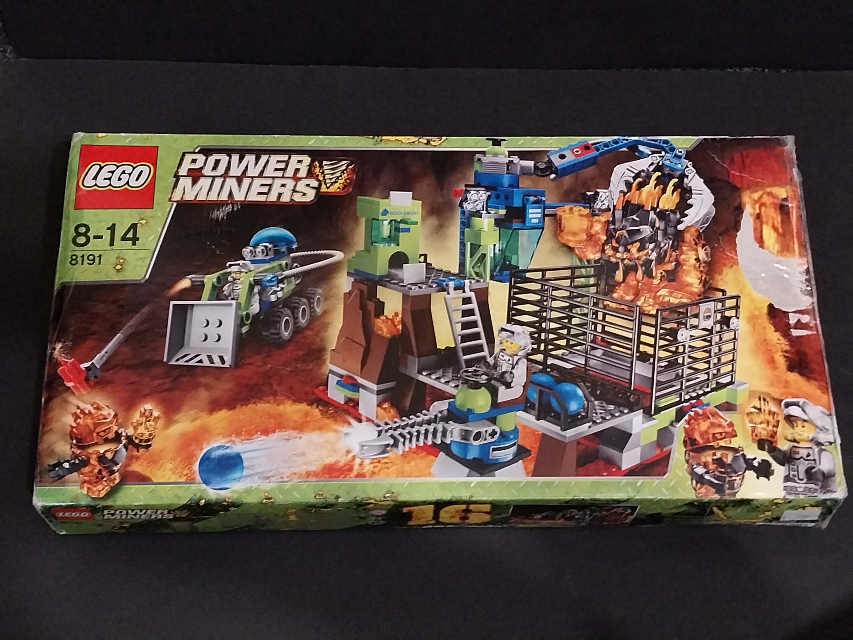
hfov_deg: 67.3
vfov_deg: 53.1
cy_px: 320
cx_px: 426
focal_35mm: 26
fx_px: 641
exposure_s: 1/25
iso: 400
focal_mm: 4
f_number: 1.8
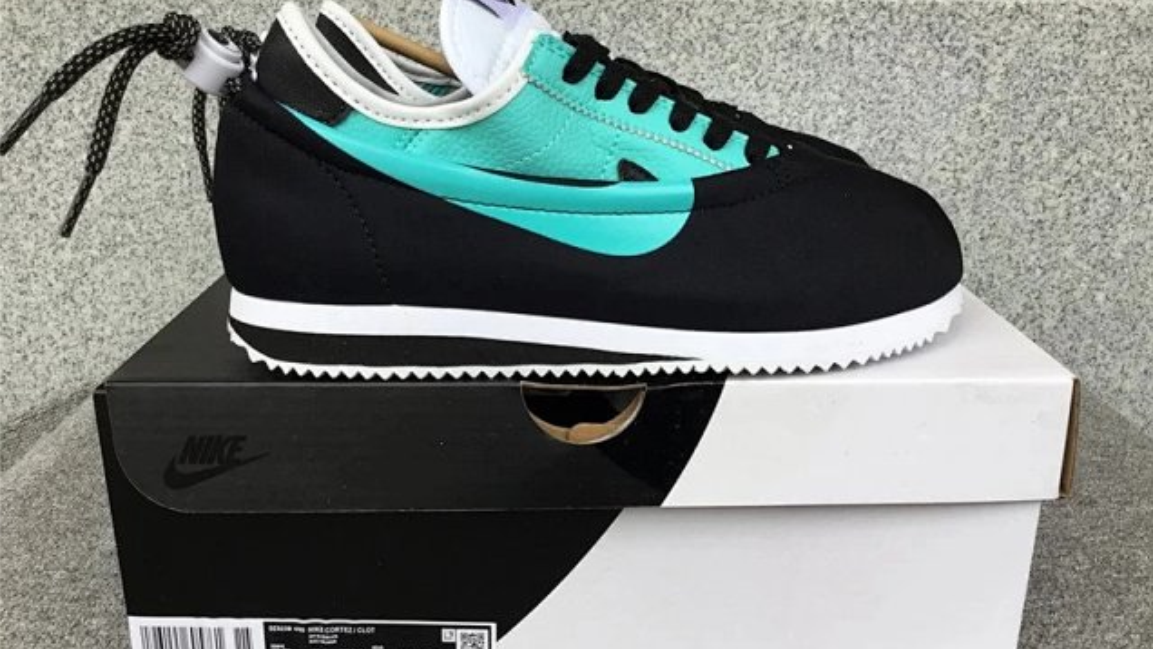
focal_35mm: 34
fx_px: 1040
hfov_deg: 58.0
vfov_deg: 34.7
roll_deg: -0.3
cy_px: 334
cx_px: 578
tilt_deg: -17.6
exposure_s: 1/100
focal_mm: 3.3
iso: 25
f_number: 2.4
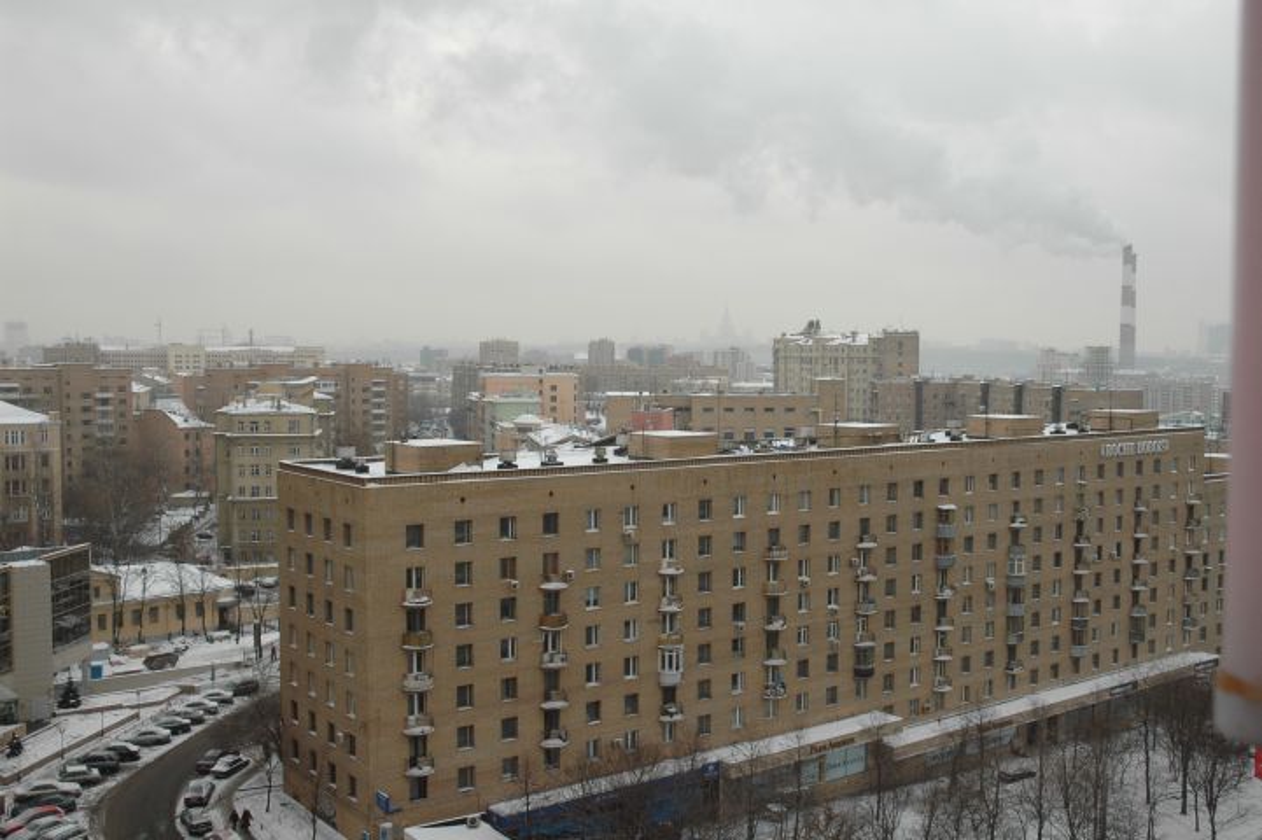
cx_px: 631
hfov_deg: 53.2
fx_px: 1261
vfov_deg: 36.8
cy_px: 420
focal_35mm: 36
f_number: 9
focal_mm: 24
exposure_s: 1/125
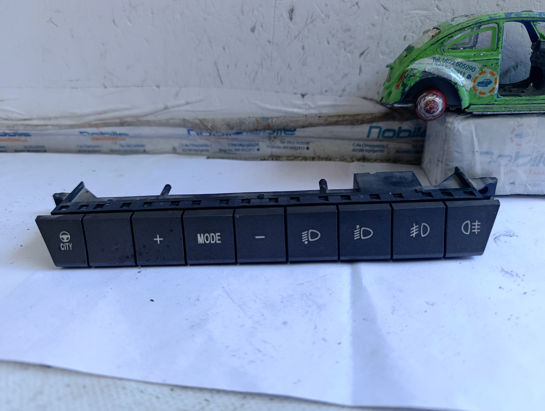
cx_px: 272
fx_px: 363
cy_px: 206
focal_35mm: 23
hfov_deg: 73.8
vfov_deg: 59.0
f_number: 1.65
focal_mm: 6.11
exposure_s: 1/100
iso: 259
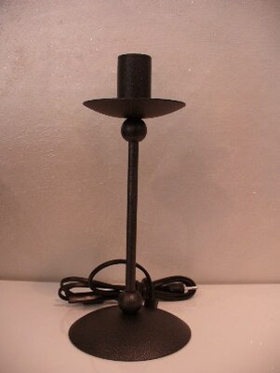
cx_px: 140
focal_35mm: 37
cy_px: 186
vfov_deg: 50.1
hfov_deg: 38.7
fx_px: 398
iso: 100
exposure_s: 1/40
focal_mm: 6.1
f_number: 2.8
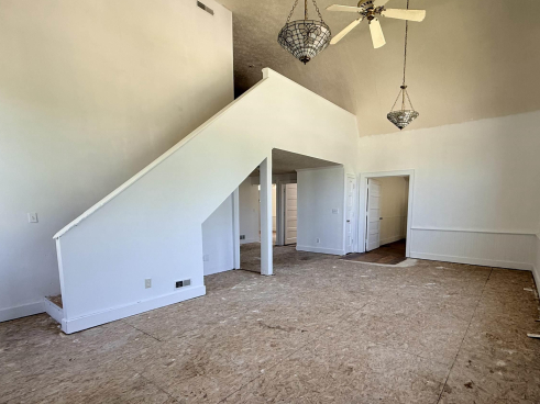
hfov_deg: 84.5
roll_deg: -0.4
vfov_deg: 67.9
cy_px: 245
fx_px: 296
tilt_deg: -9.2
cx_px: 295
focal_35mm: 19
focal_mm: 2.22
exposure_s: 1/99
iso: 100
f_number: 2.2
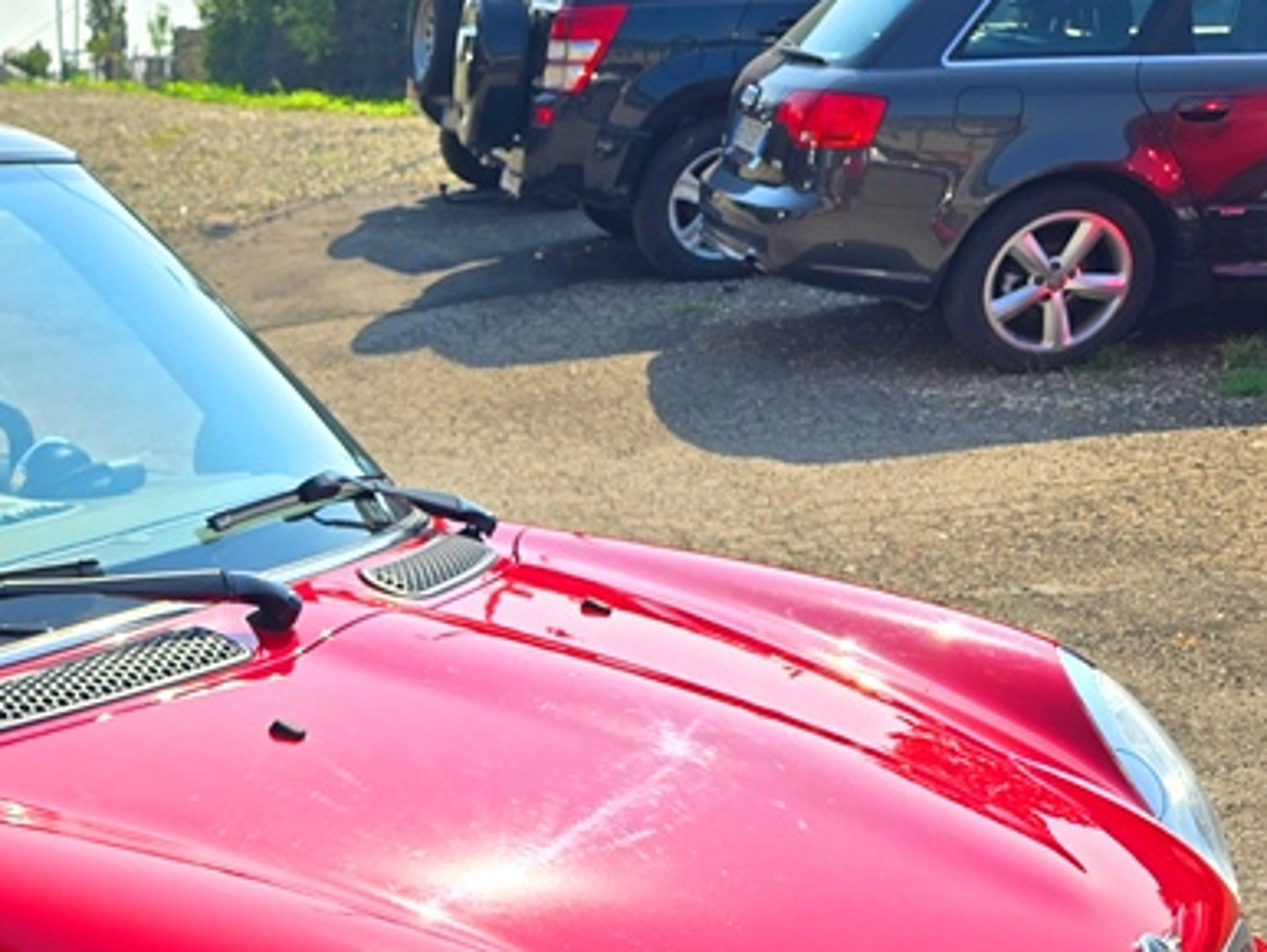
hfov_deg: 27.8
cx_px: -249
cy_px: 1087
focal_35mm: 61
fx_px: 2234
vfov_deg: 22.5
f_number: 1.7
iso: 12
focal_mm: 6.3
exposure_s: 1/518
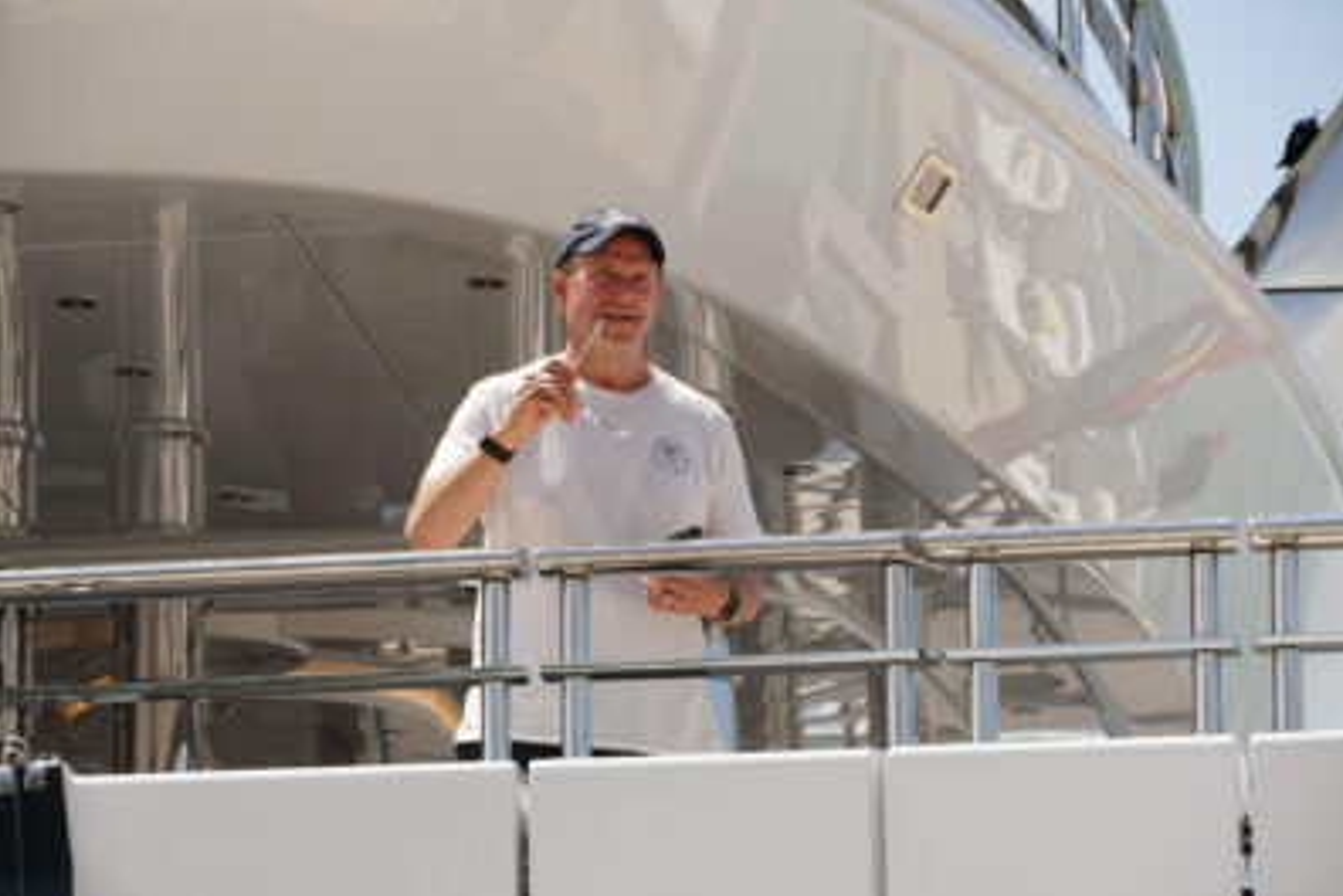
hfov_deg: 10.1
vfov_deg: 6.7
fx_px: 7629
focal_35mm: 205
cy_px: 450
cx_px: 675
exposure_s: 1/800
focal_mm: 135
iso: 640
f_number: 10
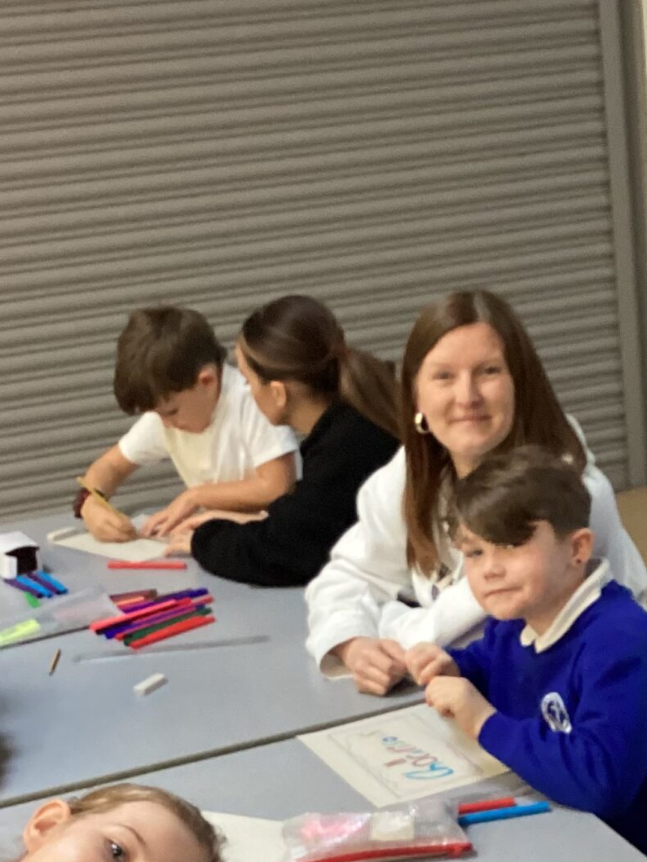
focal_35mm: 75
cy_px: 594
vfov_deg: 25.8
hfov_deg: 19.5
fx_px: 1868
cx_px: 510
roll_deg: +5.3
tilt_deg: -18.8
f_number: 2.4
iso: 320
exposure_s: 1/50
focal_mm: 3.3
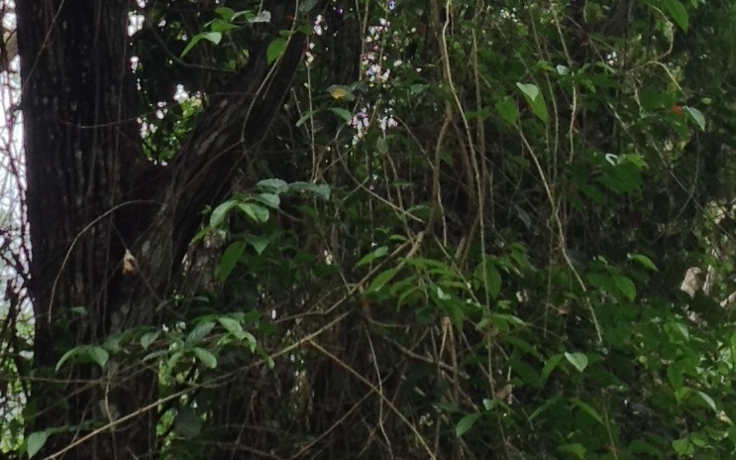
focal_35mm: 163
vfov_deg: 7.9
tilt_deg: +29.3
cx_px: 155
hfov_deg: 12.8
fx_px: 3269
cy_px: -148
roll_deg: +1.1
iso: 50
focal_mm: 4.28
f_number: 2.4
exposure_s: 1/258
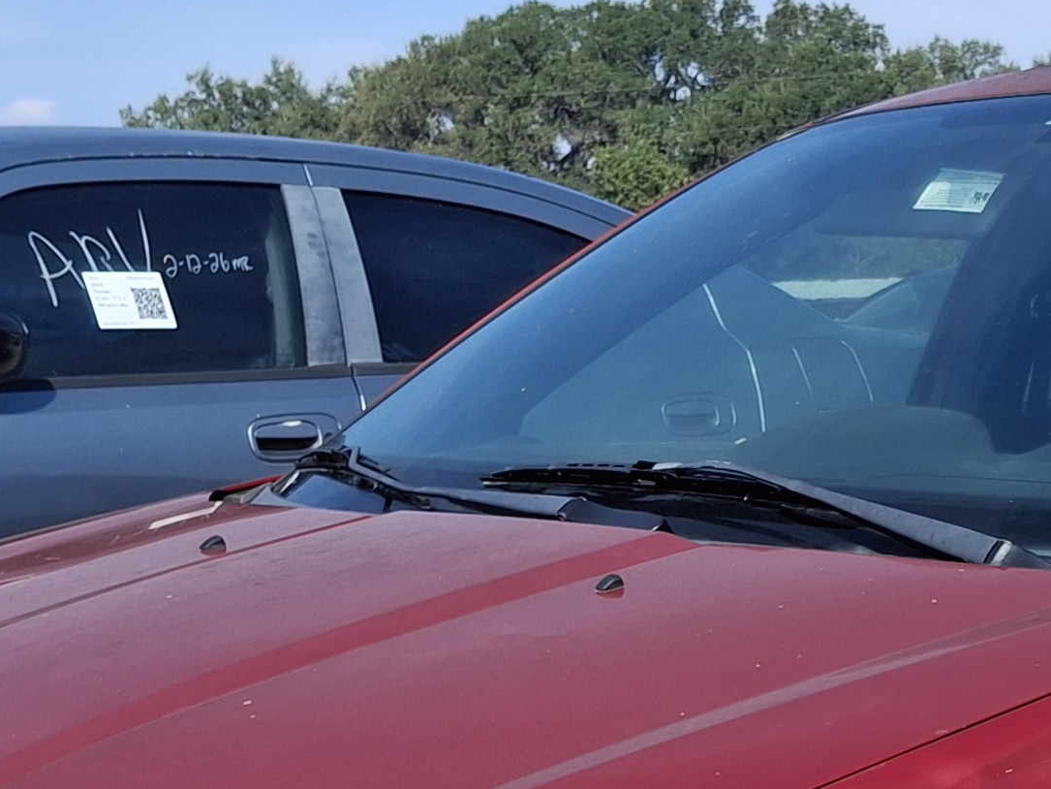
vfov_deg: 15.4
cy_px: 799
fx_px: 2854
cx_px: 946
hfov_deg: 20.4
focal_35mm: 94
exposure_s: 1/1701
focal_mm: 4.69
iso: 32
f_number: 1.8
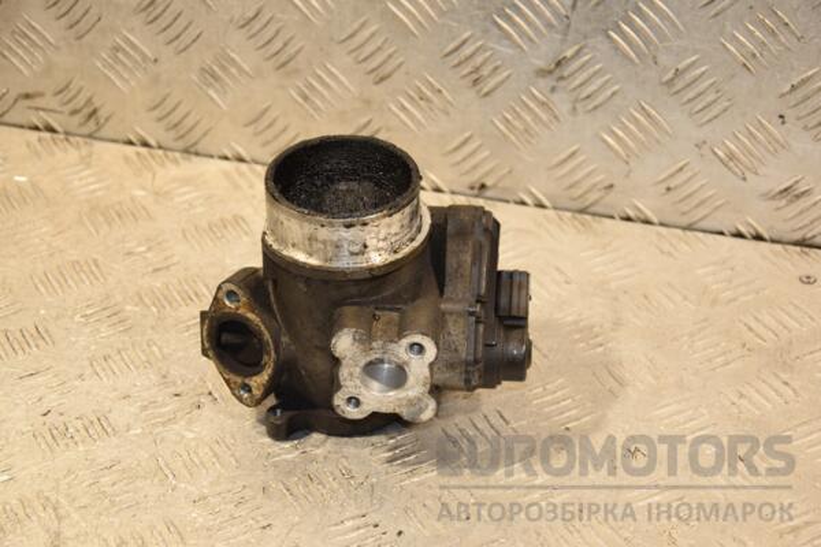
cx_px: 410
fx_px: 1984
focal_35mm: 87
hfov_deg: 23.4
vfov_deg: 15.7
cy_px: 274
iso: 800
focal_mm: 58
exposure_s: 1/200
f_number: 5
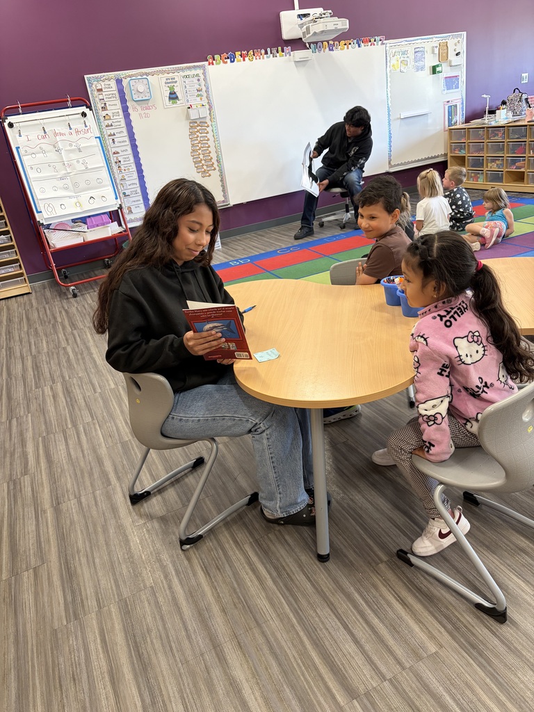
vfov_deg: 67.3
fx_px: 535
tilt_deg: -22.9
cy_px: 356
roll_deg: +8.3
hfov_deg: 53.1
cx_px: 267
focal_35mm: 26
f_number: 1.6
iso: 160
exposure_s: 1/60
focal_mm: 5.96
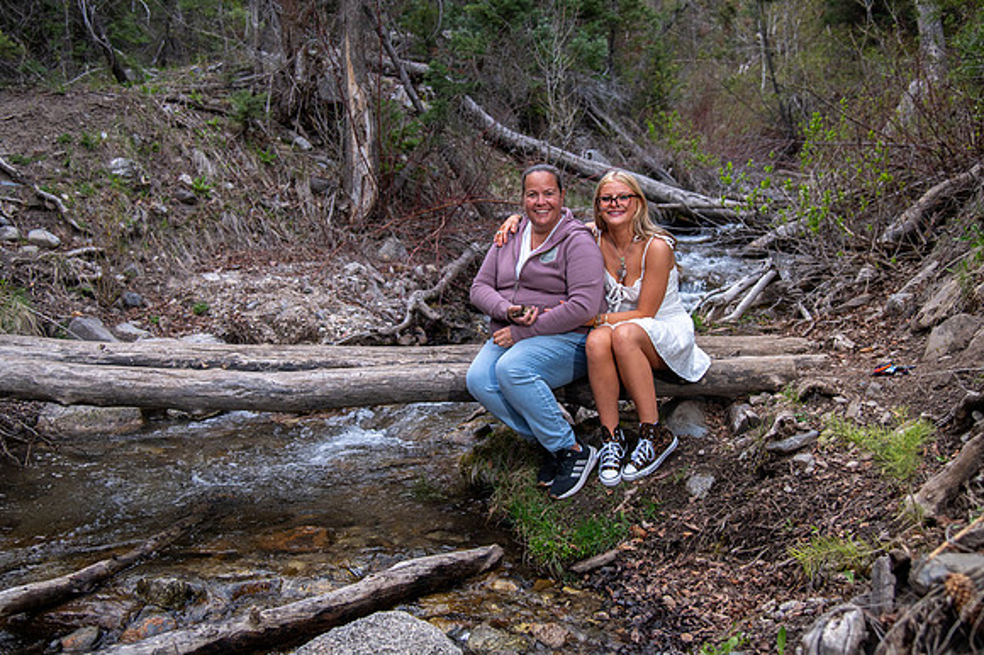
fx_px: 1047
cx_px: 492
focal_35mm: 38
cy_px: 296
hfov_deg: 50.4
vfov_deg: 34.7
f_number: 4
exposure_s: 1/125
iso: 1250
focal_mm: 35
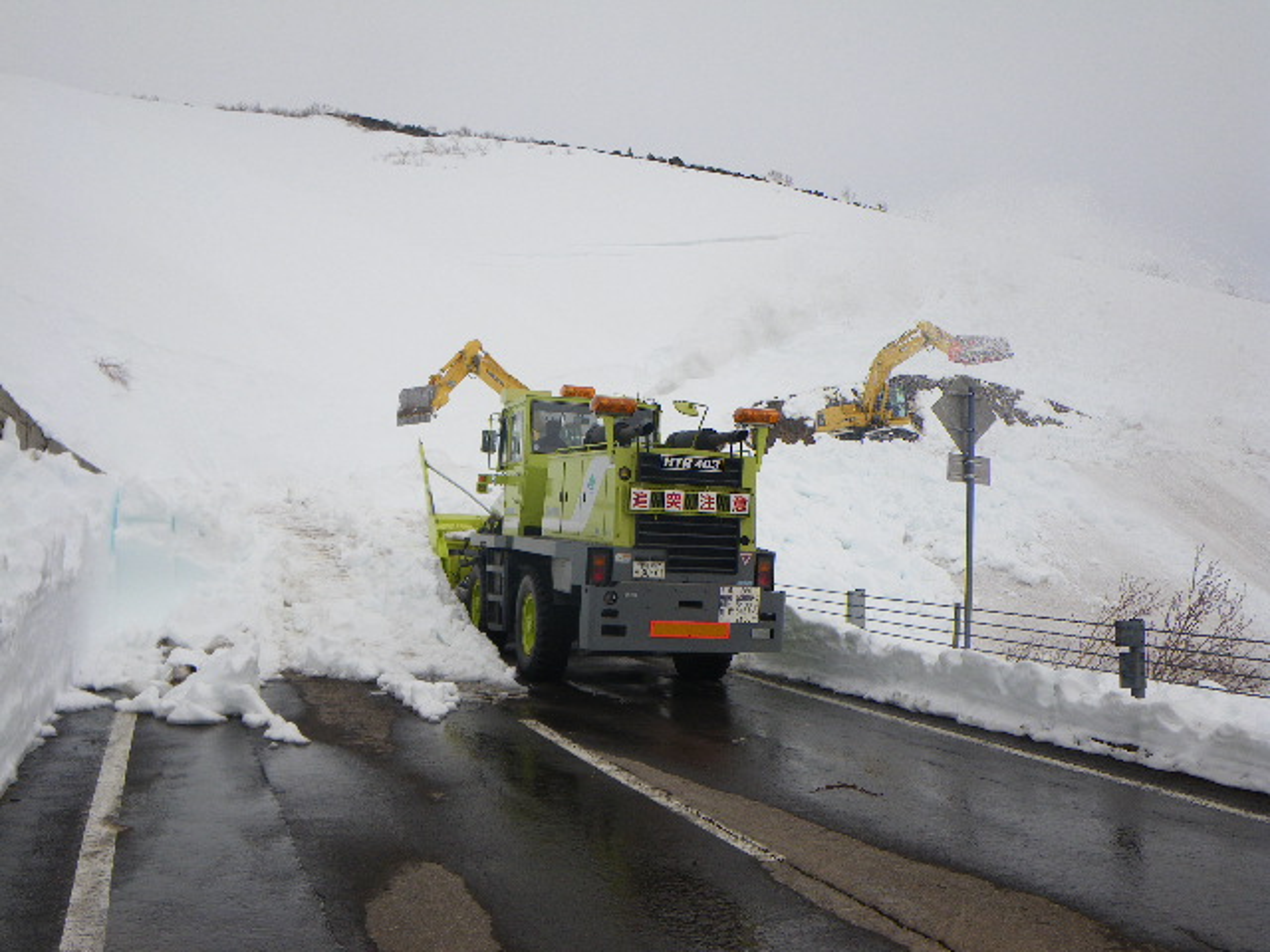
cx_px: 635
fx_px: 1247
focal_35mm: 34
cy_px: 476
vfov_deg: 41.8
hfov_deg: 54.0
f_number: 4.6
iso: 50
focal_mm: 6.1
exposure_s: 1/400
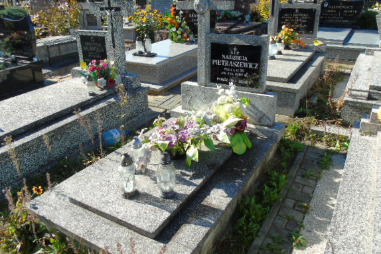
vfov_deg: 44.9
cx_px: 177
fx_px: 307
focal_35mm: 29
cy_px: 115
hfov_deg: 63.6
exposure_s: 1/400
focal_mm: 4.4
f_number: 3.4
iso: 80
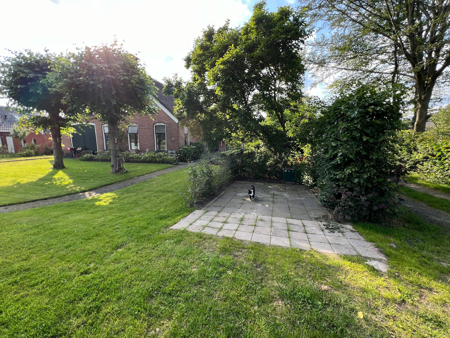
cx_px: 225
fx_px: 169
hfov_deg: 106.2
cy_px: 169
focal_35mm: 13
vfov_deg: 89.9
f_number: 1.8
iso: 32
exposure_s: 1/185
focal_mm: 1.57
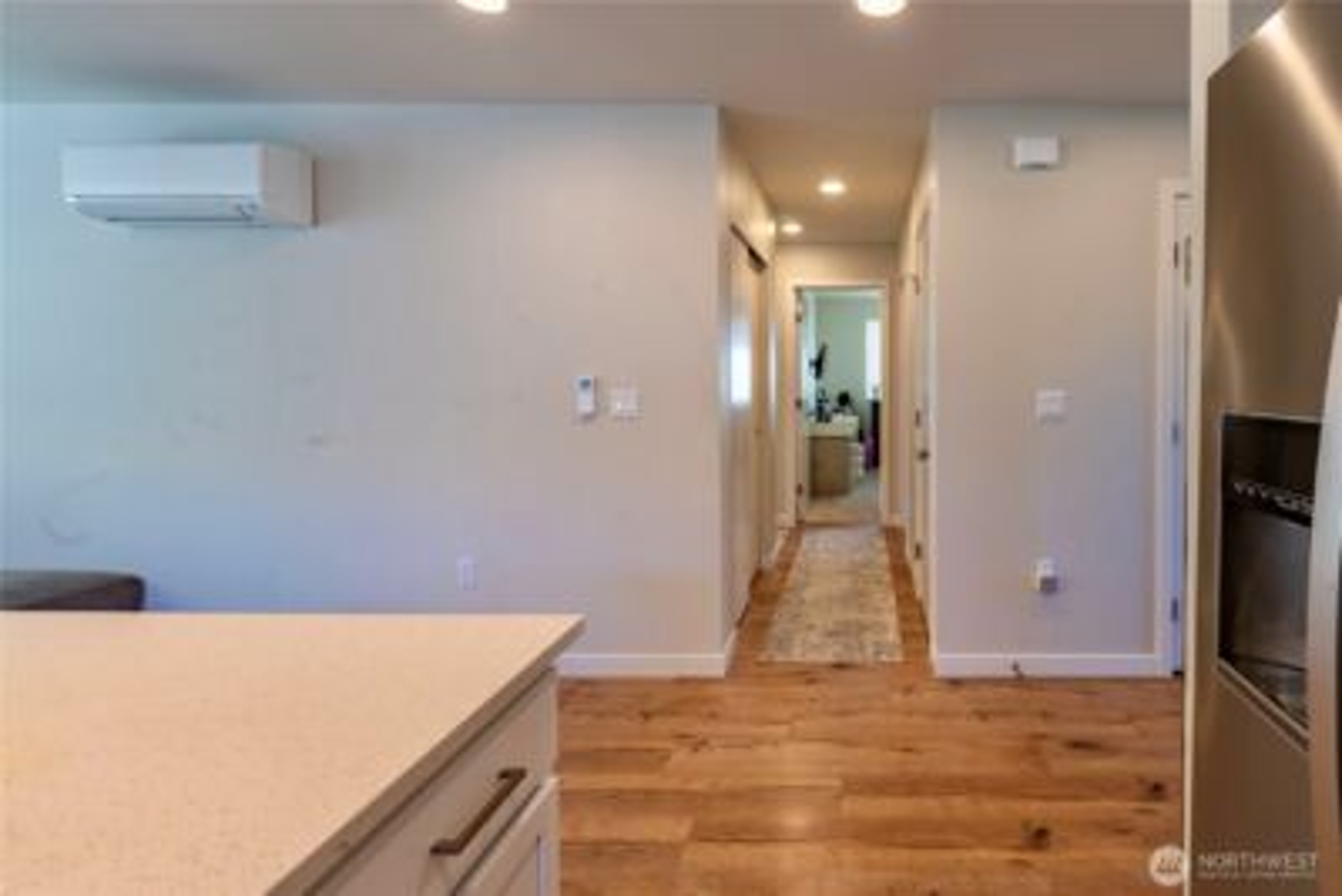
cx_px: 671
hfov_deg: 104.2
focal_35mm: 14
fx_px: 522
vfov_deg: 81.3
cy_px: 448
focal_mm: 14
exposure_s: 1/25
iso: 320
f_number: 11
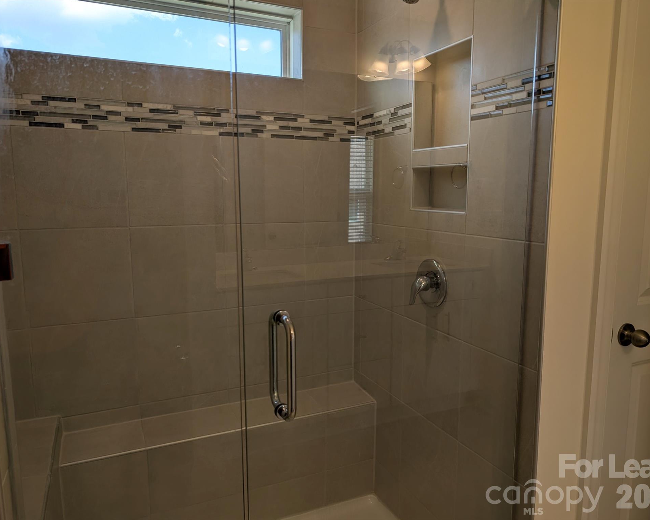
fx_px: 481
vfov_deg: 56.8
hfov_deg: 68.1
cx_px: 343
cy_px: 260
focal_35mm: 25
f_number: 1.68
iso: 22
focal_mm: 6.9
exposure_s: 1/177
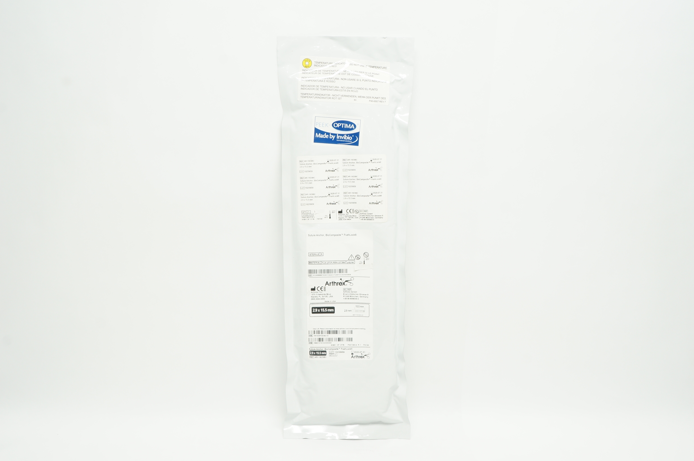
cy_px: 230
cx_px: 347
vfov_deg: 36.8
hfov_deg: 53.2
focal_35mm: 36
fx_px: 693
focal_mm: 24
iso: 400
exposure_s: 1/15
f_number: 11
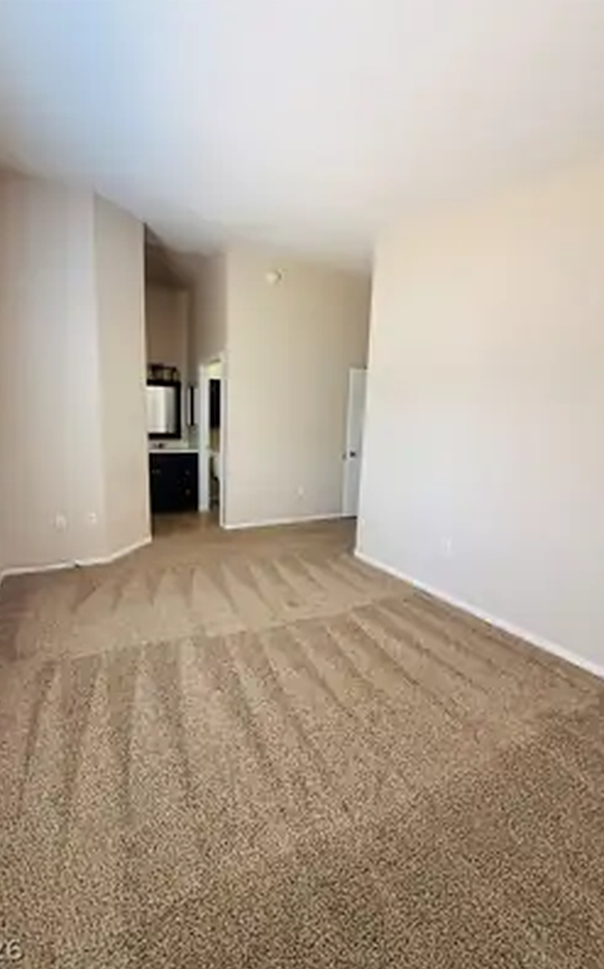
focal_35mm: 15
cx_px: 252
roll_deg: -2.8
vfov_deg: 101.5
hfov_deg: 74.2
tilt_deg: -8.8
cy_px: 482
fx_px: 396
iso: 320
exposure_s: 1/99
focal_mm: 2.22
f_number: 2.2
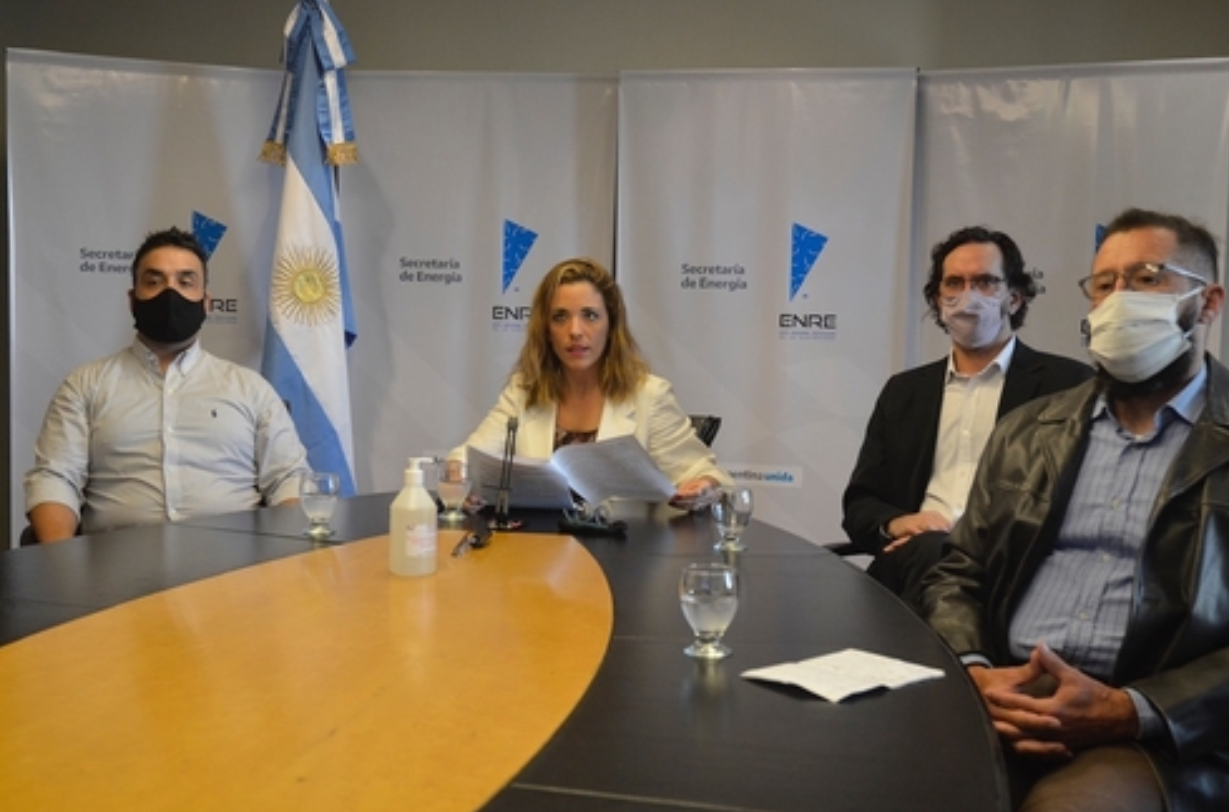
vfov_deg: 30.0
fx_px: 1515
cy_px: 406
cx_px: 613
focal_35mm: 45
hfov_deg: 44.2
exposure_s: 1/80
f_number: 4.5
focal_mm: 29
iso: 1250
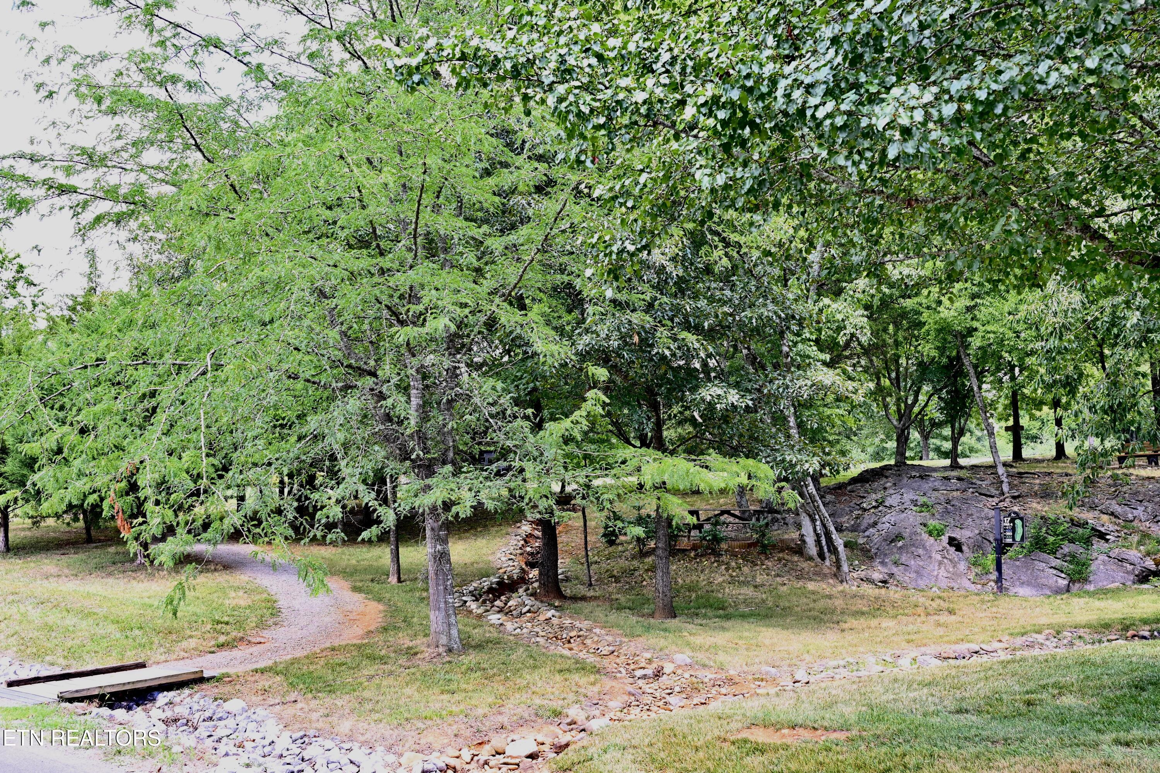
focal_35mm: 36
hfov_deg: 53.1
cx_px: 580
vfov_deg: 36.9
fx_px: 1160
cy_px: 386
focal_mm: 24
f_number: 4.5
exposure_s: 1/80
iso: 200
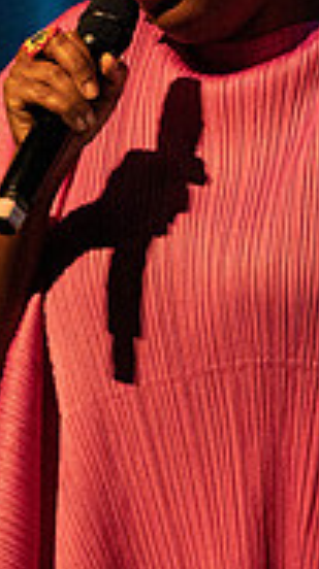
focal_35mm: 1571
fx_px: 23711
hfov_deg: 0.8
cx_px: 307
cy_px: 186
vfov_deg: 1.4
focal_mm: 397
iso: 3200
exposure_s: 1/250
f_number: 5.6
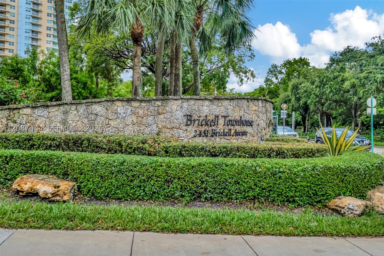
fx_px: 277
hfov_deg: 69.4
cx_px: 192
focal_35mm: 26
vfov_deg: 49.5
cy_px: 128
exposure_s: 1/4000
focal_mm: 17.4
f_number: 7.1
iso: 1000
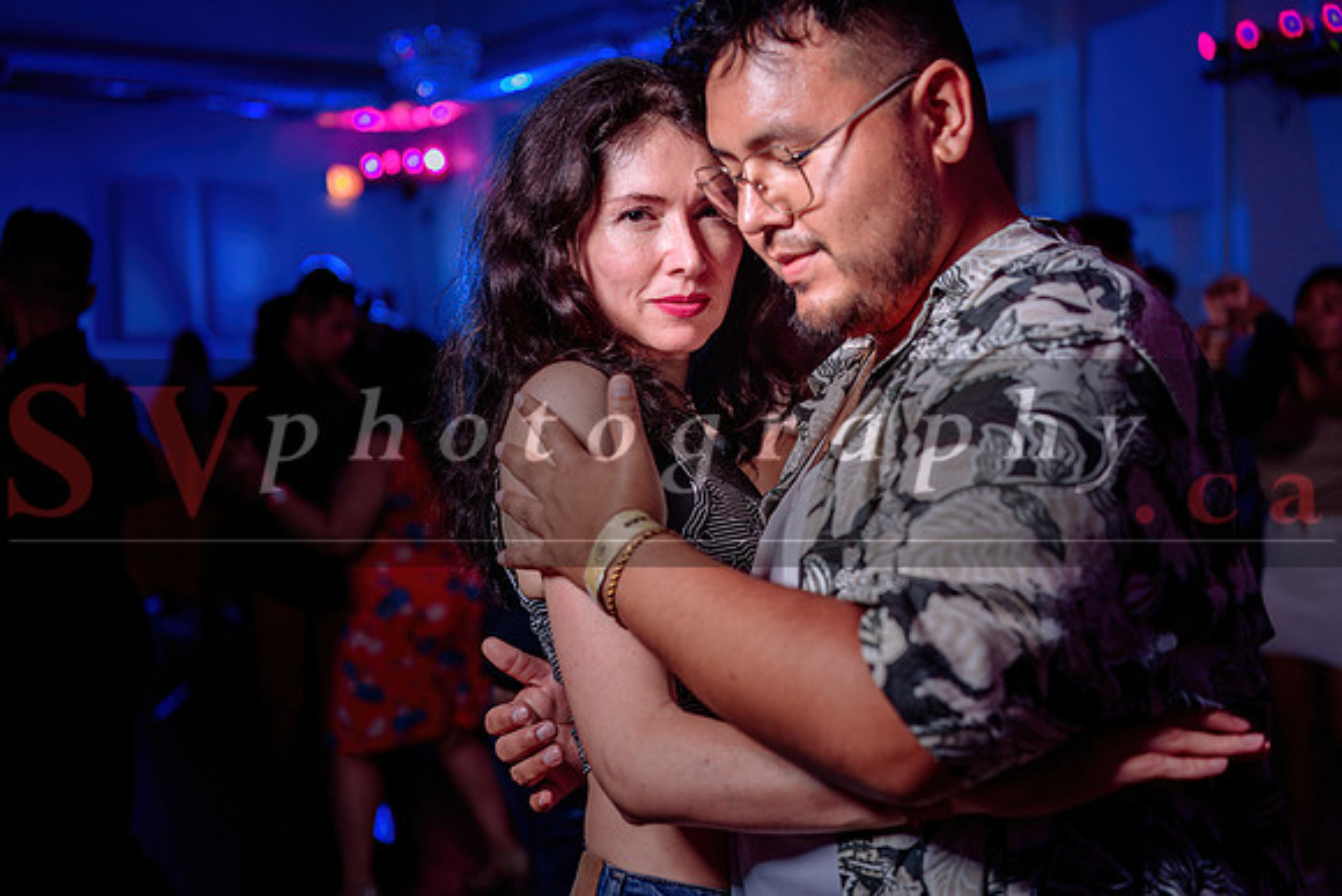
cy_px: 448
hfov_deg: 41.1
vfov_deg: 28.1
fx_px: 1790
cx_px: 671
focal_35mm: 48
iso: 800
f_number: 3.2
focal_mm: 48
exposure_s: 1/50
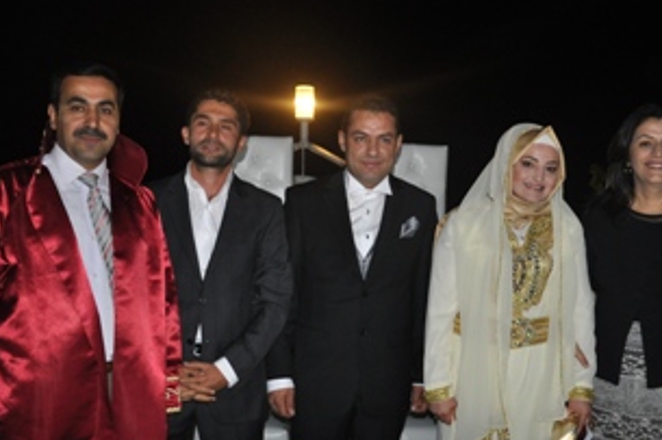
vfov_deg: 30.4
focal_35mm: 44
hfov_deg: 44.4
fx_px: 809
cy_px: 275
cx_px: 378
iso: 800
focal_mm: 20
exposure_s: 1/60
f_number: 3.8
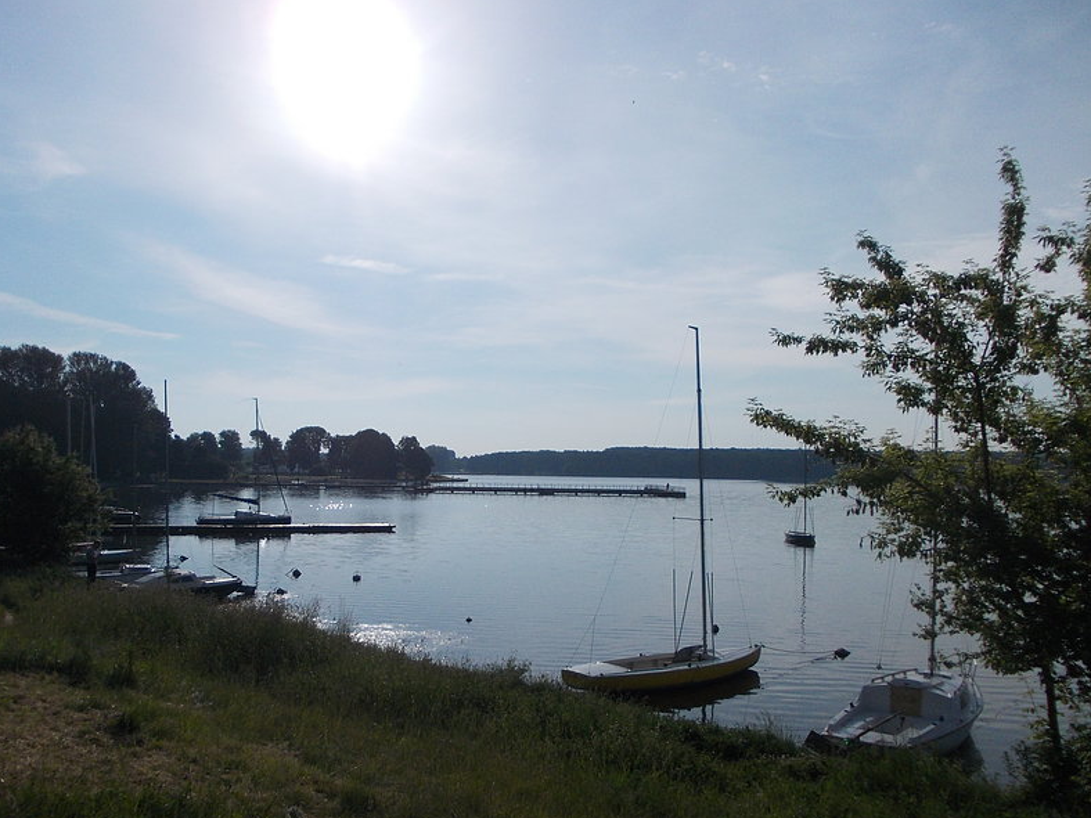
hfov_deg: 56.6
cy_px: 463
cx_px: 476
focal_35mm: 32
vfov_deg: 44.1
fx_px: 1009
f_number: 5.4
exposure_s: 1/1250
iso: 80
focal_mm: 4
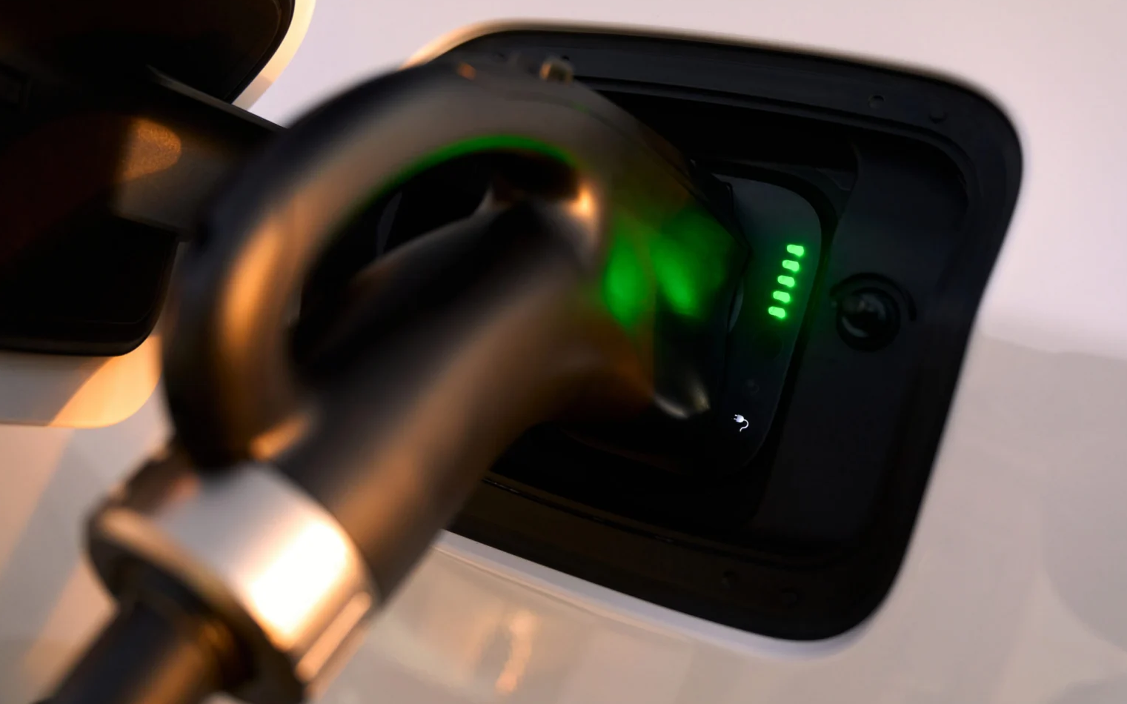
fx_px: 1167
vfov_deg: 33.5
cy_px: 319
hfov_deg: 51.5
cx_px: 594
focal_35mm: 38
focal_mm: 35
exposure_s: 1/320
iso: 640
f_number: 2.8
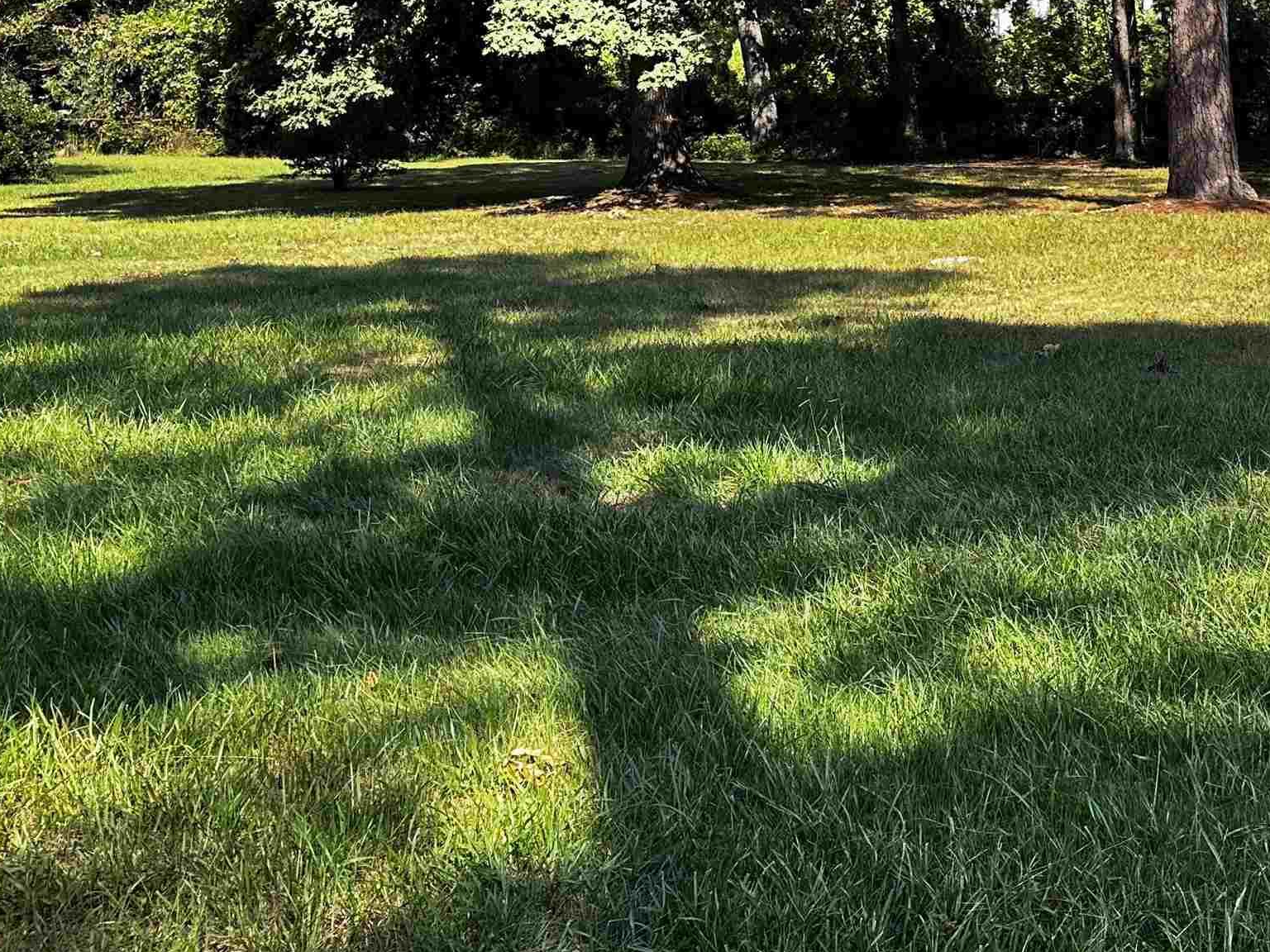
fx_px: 1761
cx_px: 969
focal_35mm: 48
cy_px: 259
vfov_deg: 29.9
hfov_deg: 38.5
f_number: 1.78
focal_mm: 6.86
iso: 80
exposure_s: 1/829
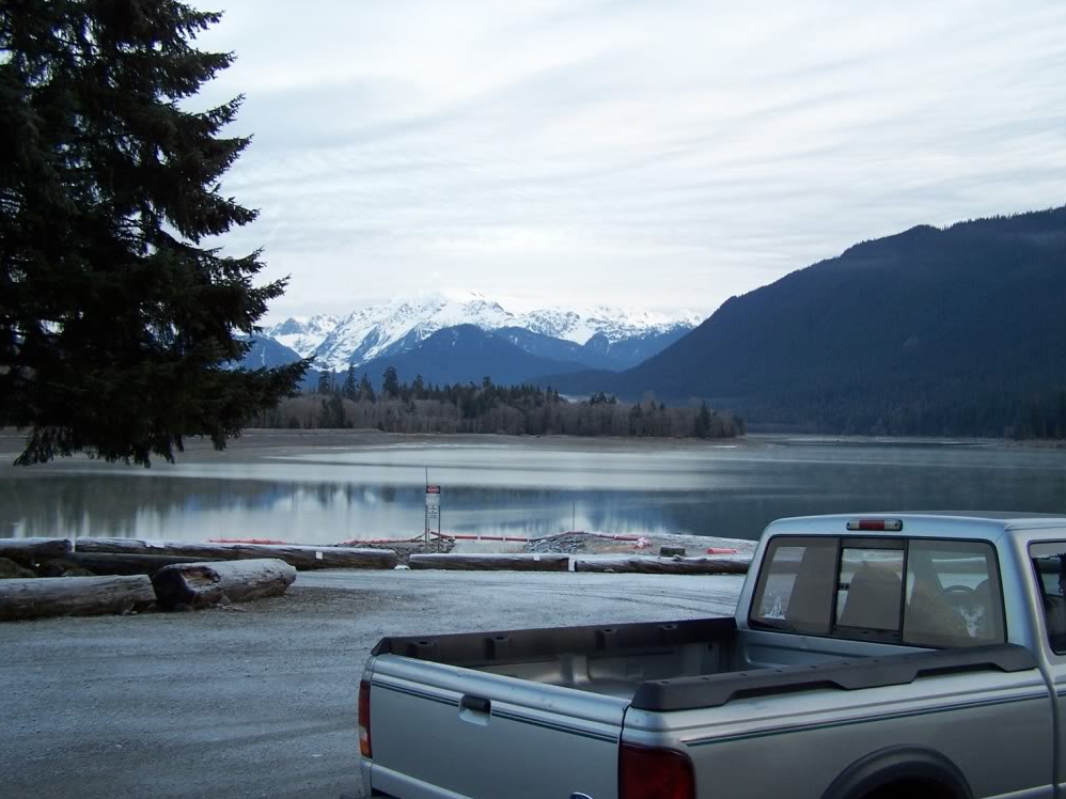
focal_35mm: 39
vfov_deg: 36.8
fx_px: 1201
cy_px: 408
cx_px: 543
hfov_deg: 47.9
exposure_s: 1/60
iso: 80
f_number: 2.8
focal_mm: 6.3
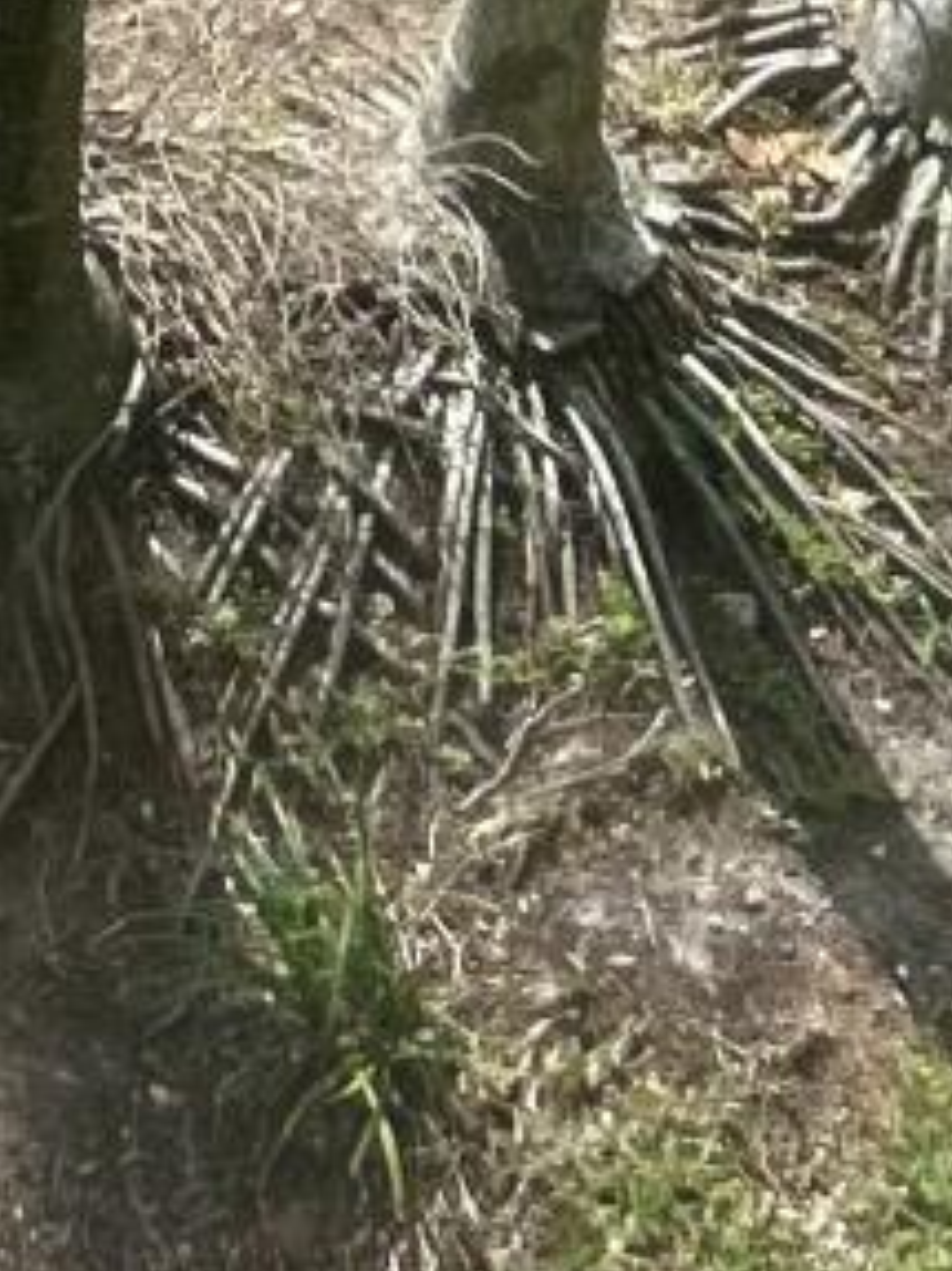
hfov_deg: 8.2
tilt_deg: -18.4
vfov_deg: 9.1
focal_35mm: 181
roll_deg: -1.7
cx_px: 199
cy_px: -2400
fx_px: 6642
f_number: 1.5
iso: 50
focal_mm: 5.7
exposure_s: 1/1838
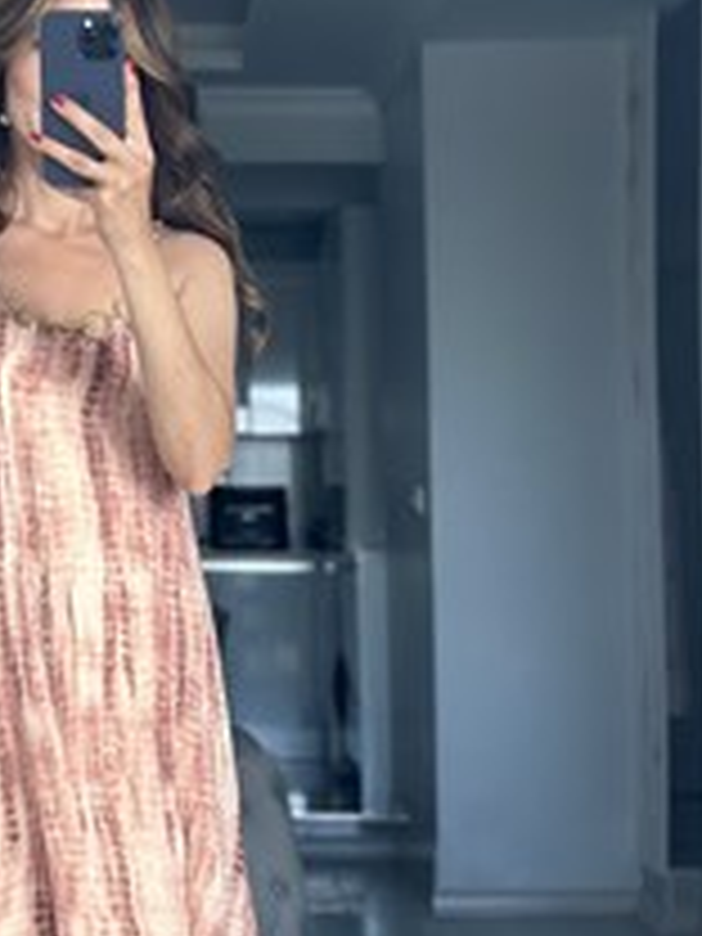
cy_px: 765
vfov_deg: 16.7
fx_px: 3164
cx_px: 18
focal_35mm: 117
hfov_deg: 12.5
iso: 125
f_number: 1.78
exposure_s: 1/121
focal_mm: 6.86
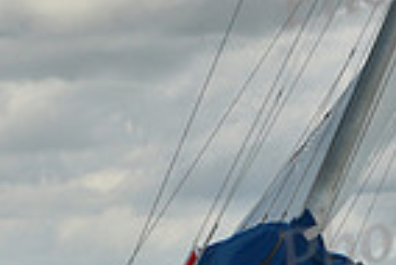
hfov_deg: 5.0
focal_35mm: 409
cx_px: 137
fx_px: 4504
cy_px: 398
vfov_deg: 3.4
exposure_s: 1/800
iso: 320
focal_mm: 100
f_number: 11
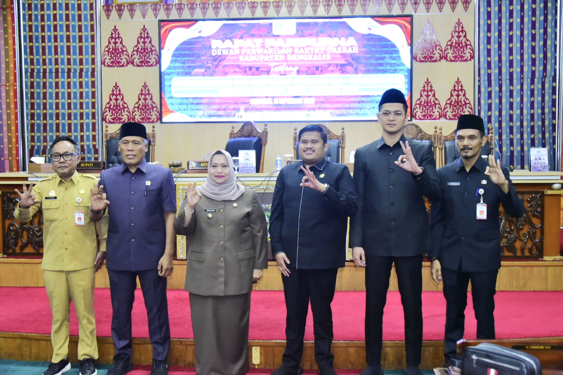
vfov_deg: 33.4
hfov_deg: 48.5
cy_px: 188
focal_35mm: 40
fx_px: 626
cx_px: 282
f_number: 4
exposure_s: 1/200
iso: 6400
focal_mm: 40
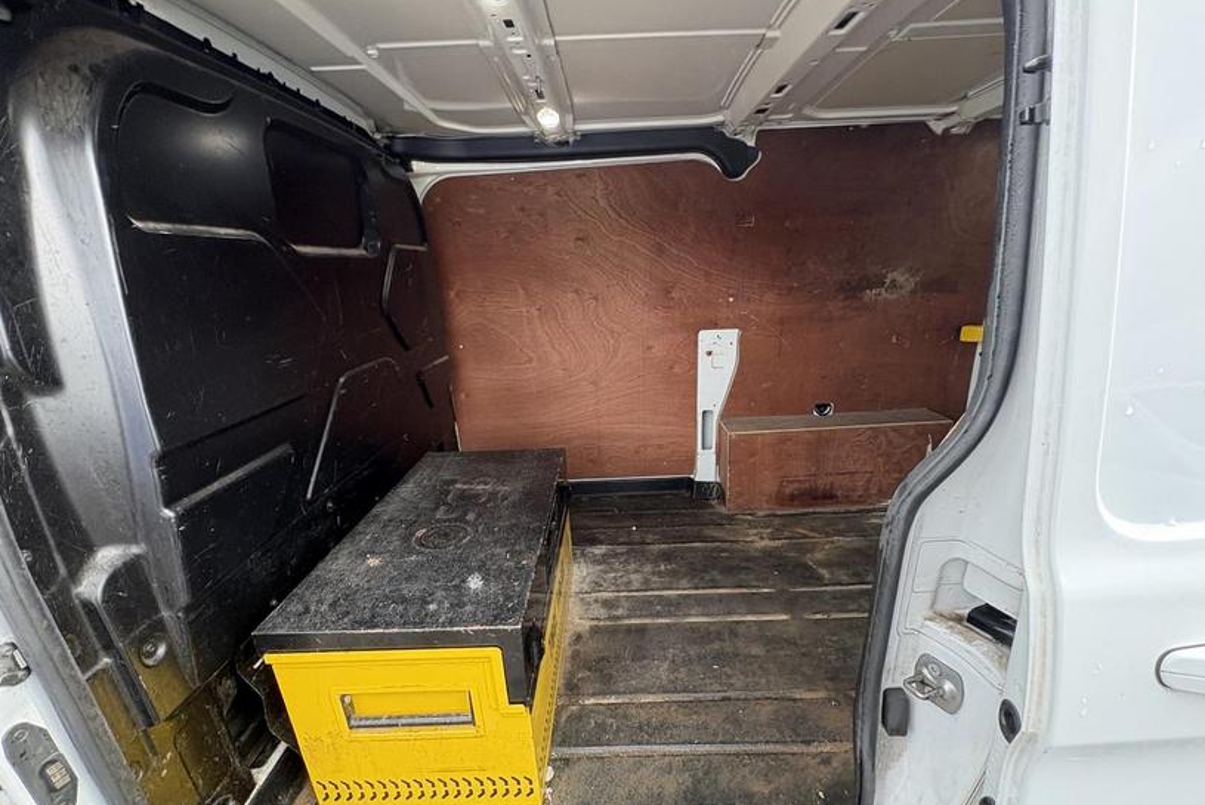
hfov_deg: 96.7
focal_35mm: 16
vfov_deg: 73.2
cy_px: 469
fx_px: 536
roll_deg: -0.7
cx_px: 605
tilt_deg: -14.2
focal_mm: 2.22
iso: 160
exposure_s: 1/99
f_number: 2.2
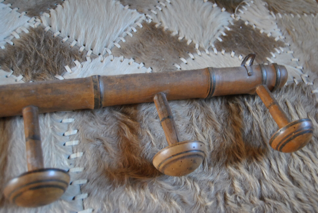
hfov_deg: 53.1
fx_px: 318
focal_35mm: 36
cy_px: 106
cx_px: 159
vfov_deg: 37.0
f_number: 3.8
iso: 900
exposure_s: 1/30
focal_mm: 24
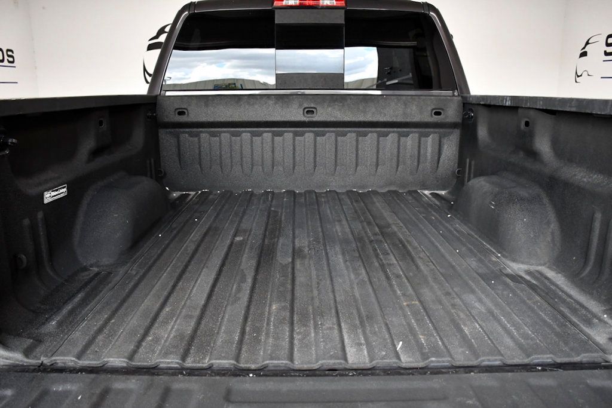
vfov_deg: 47.9
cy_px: 204
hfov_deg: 67.4
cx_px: 306
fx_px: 459
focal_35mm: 27
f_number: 4.5
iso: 2500
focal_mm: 18
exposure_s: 1/640
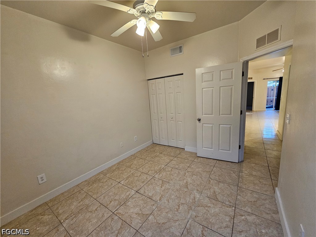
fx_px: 119
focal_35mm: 13
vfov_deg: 89.9
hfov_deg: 106.2
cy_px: 118
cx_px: 158
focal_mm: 2.2
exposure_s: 1/60
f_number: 2.2
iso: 320
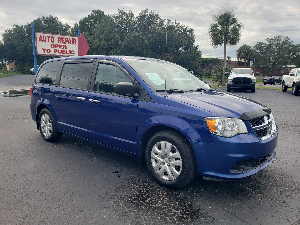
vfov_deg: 53.1
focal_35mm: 26
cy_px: 112
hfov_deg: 67.3
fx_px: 225
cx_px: 150
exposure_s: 1/1222
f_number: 2.4
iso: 50
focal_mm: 4.3
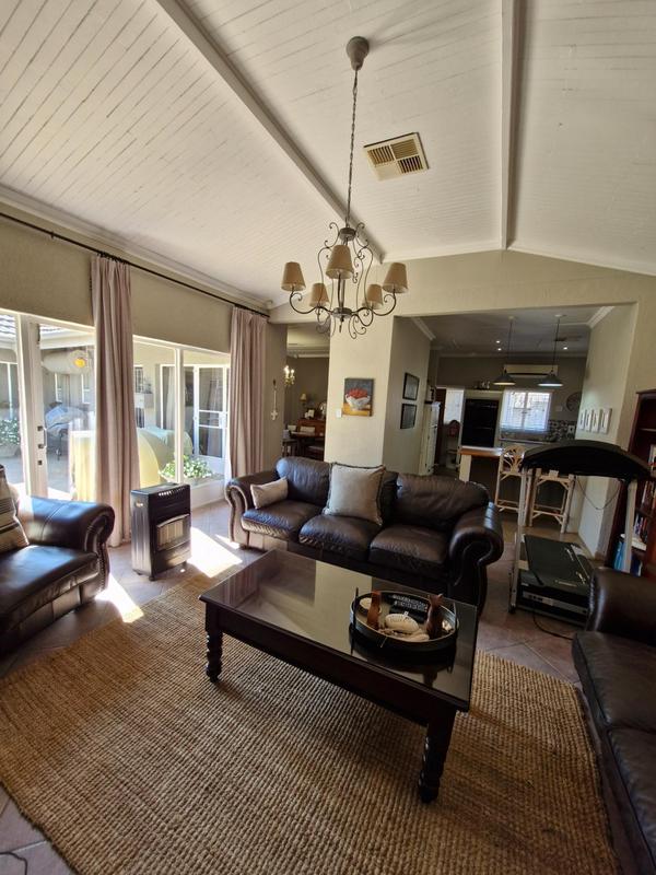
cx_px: 328
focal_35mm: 13
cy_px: 438
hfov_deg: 89.9
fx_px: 328
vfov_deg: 106.2
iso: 50
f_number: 2.2
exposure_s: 1/50
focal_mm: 1.74
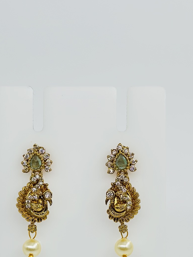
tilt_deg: -20.4
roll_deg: -1.0
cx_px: 84
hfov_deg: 15.9
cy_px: 182
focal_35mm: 93
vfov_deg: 21.0
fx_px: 692
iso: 80
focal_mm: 6.86
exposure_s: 1/1000
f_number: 1.78
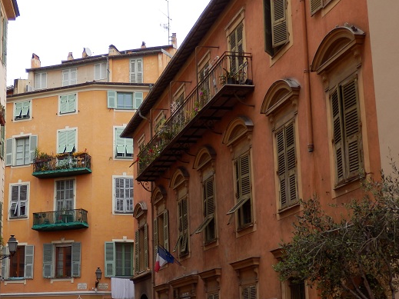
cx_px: 92
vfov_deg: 25.5
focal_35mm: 57
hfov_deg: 33.0
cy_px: 200
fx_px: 657
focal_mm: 6.6
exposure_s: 1/160
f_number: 3.6
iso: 80
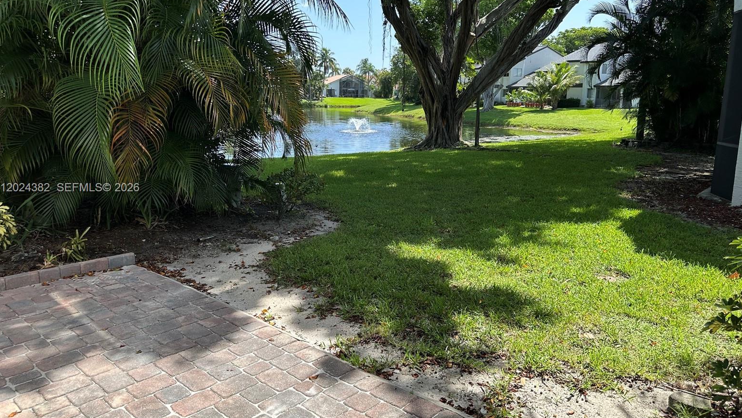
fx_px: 531
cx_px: 374
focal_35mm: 27
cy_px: 188
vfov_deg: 42.9
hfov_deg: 69.8
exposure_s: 1/1495
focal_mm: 6.86
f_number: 1.78
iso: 80
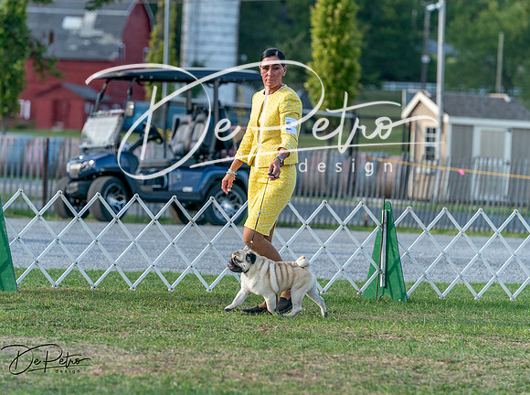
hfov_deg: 8.6
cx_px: 259
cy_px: 183
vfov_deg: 6.4
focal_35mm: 231
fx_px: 3528
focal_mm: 200
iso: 1250
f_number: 5
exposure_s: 1/2000
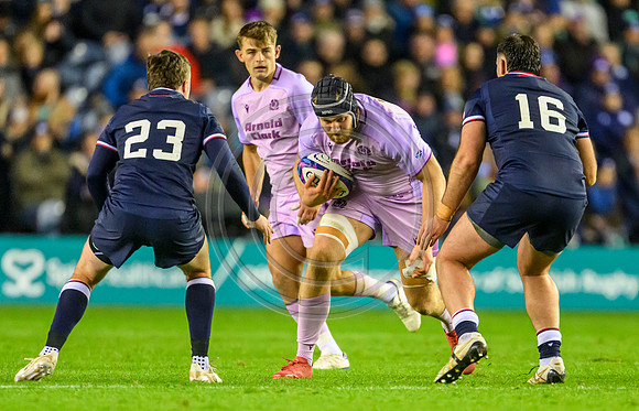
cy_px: 316
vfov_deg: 1.4
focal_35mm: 984
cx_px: 422
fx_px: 17273
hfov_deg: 2.1
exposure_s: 1/800
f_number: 4
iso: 10000
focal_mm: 560
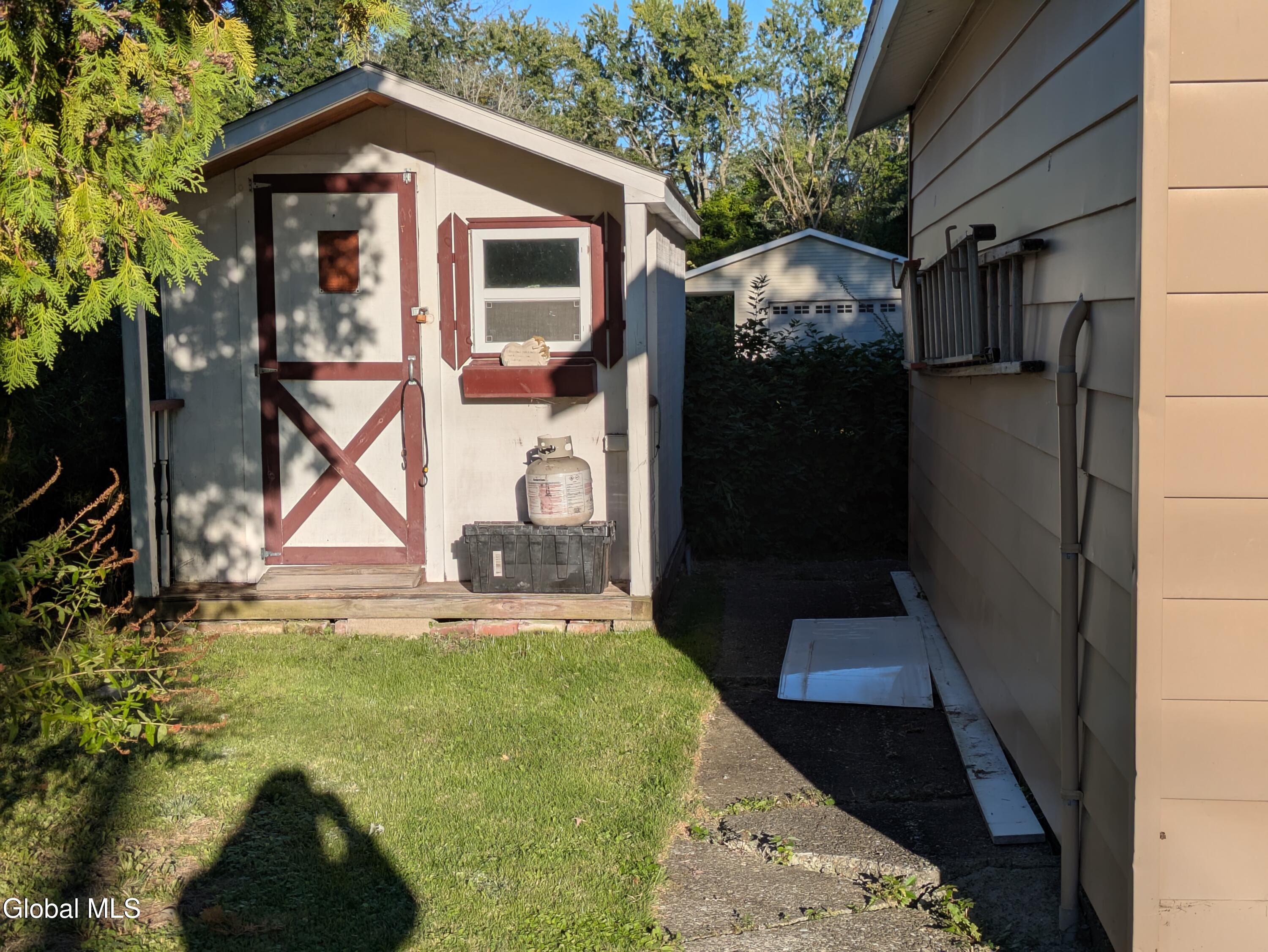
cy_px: 476
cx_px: 634
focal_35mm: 51
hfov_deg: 37.5
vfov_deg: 28.6
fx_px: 1869
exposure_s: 1/4016
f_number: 1.89
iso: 56
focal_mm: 5.43
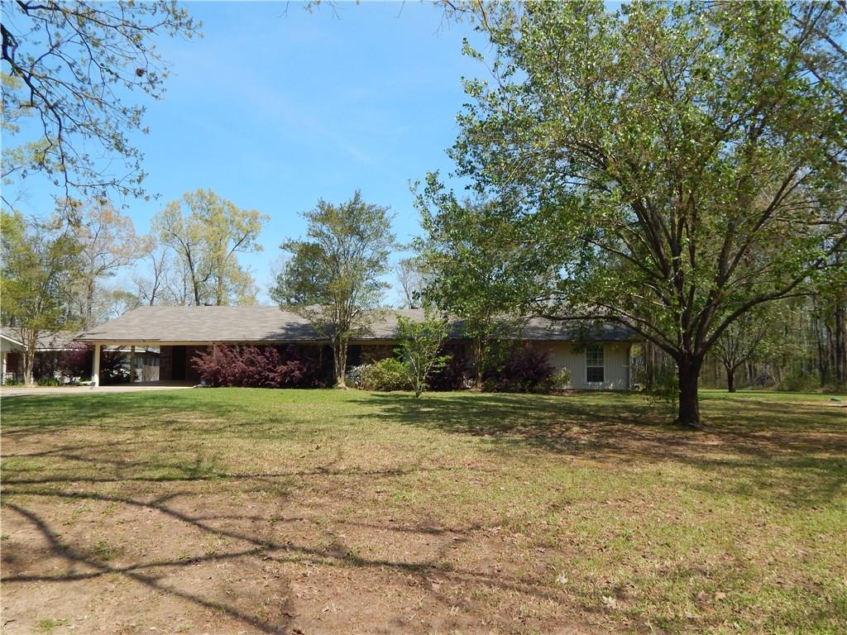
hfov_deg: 69.4
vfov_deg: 54.9
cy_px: 318
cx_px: 424
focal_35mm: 25
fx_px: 612
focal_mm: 4.5
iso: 125
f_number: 3.1
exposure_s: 1/1250
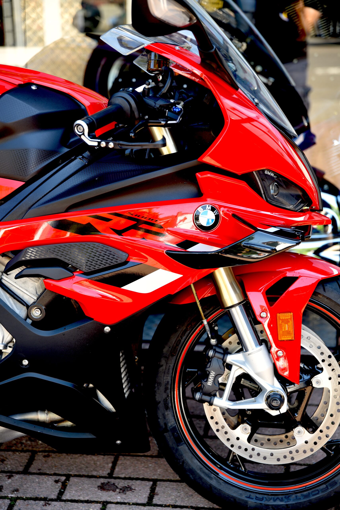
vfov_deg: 28.8
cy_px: 255
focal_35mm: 70
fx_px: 991
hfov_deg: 19.5
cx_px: 170
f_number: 3.5
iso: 100
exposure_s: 1/60
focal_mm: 70
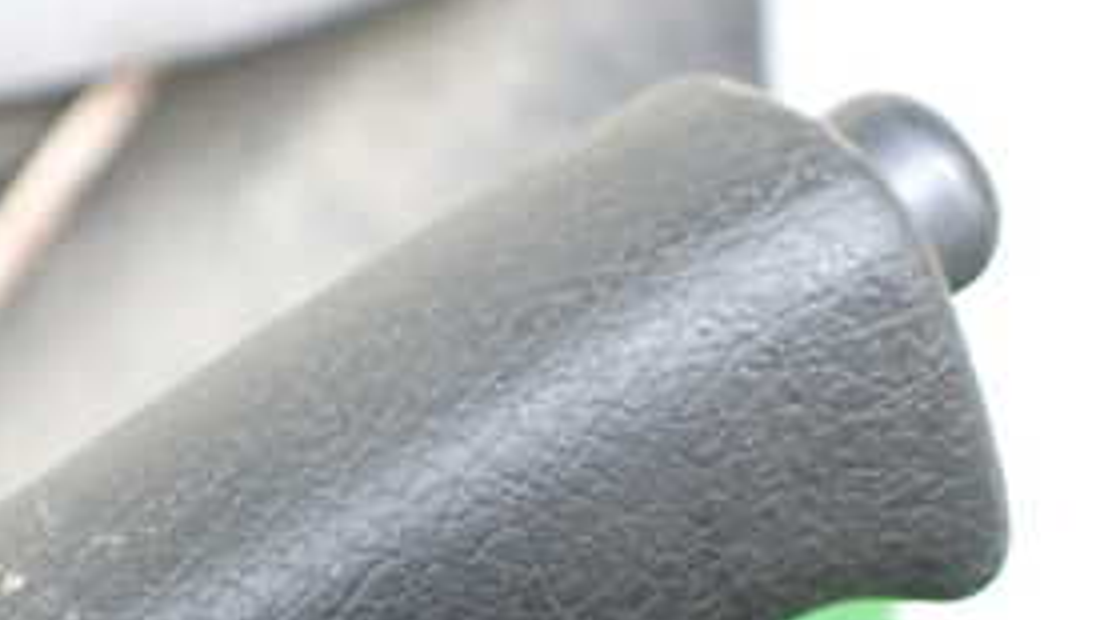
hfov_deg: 28.5
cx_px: 96
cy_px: 664
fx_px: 2078
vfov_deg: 16.5
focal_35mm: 71
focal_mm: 5.4
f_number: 2.3
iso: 800
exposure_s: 1/60
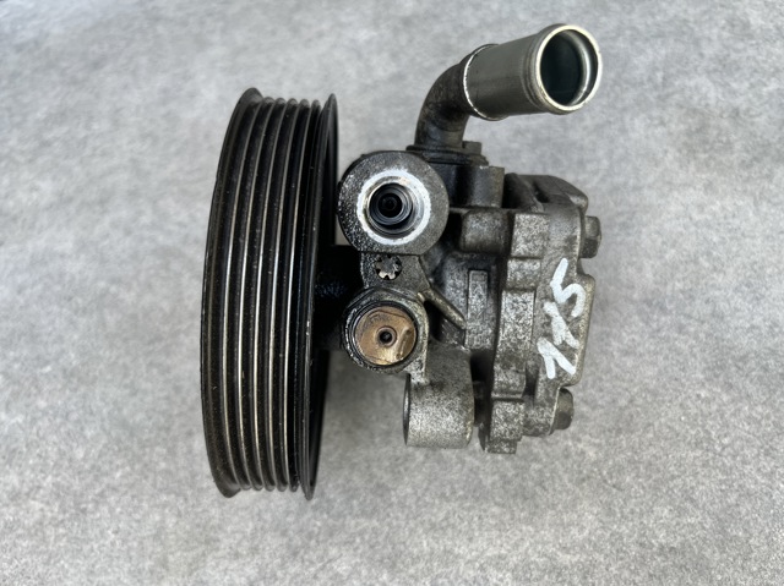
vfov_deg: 53.0
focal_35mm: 26
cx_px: 392
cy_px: 293
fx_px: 588
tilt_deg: -56.7
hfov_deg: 67.3
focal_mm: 5.1
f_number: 1.6
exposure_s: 1/135
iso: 32
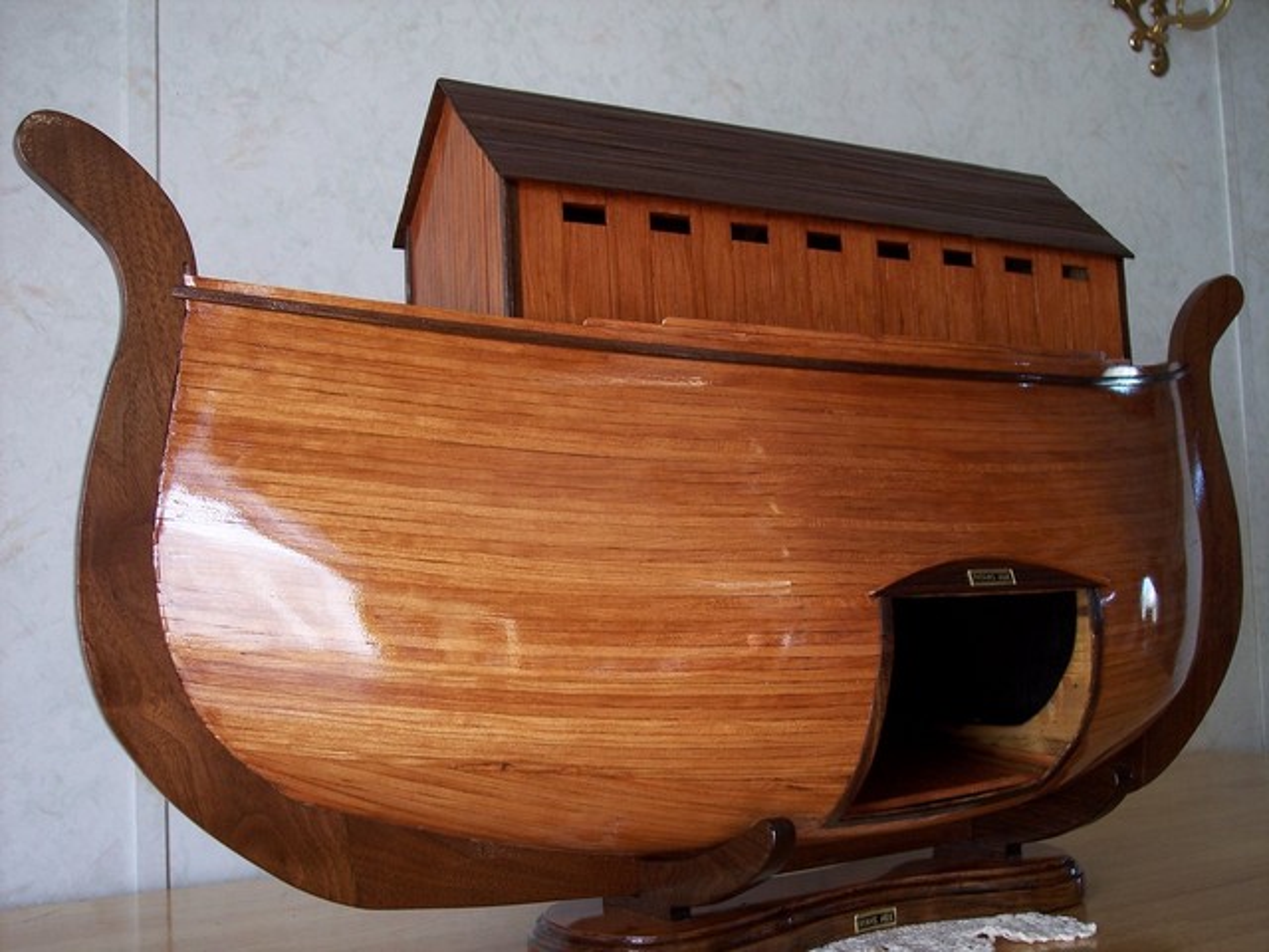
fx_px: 1430
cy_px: 476
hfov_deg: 47.9
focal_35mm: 39
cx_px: 634
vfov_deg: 36.8
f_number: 3.4
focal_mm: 8
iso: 100
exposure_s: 1/30
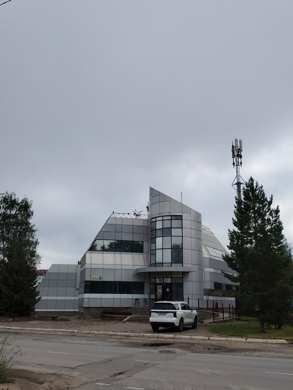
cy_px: 195
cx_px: 146
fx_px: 372
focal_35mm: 33
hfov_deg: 42.9
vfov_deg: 55.4
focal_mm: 5.25
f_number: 1.75
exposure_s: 1/904
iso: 100
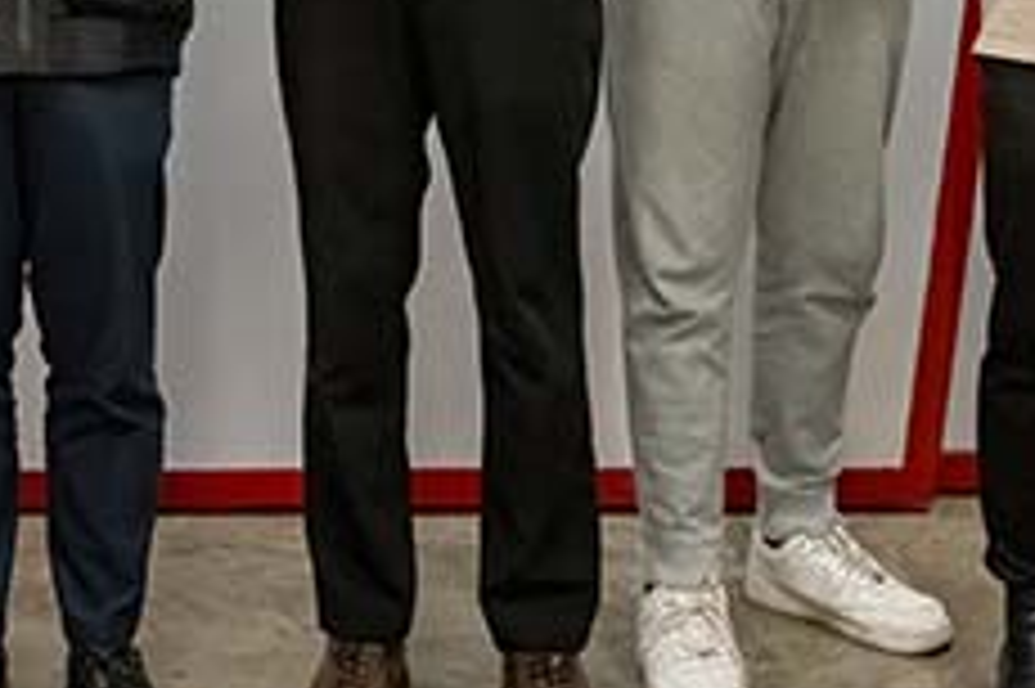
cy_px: -319
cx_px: 374
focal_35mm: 92
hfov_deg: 22.1
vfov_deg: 14.0
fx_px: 2643
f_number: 4
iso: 7200
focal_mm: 22
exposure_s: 1/200
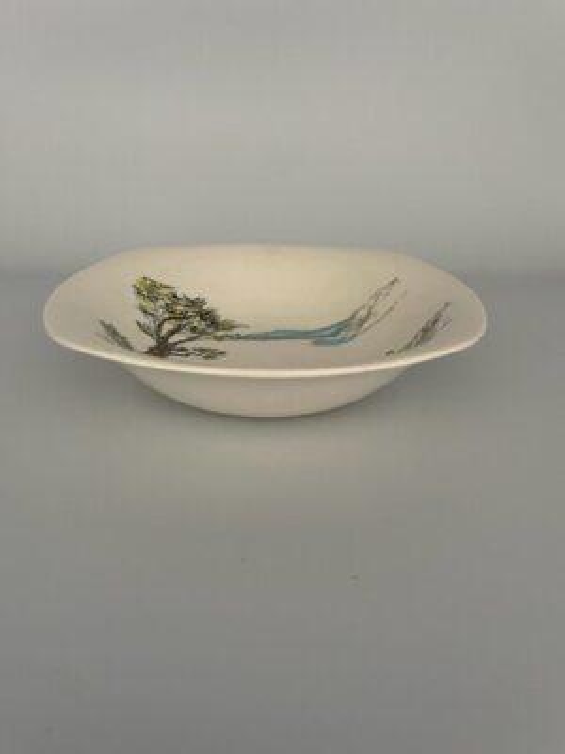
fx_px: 566
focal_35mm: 26
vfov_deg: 67.3
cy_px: 377
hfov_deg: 53.1
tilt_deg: -24.1
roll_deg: -1.4
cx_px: 282
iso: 160
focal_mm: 4.2
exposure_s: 1/60
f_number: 1.6
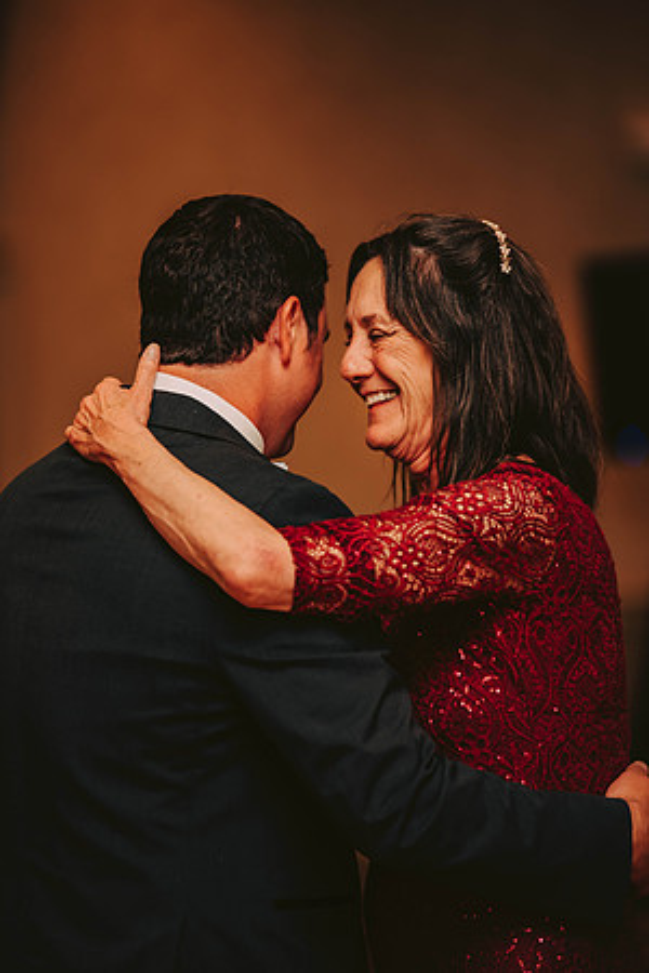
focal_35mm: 200
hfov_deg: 6.9
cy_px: 486
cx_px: 324
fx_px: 5408
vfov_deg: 10.3
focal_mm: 200
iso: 800
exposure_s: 1/60
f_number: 2.8
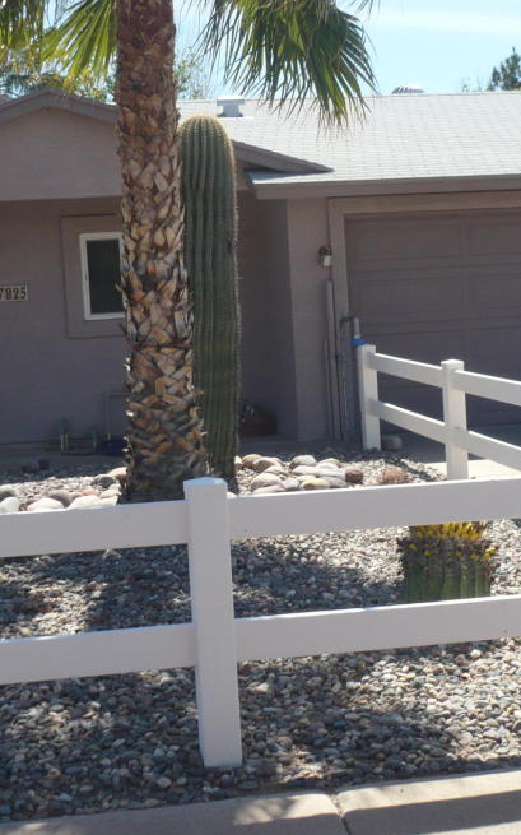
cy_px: 351
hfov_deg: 22.4
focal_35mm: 58
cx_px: 255
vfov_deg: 35.0
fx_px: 1319
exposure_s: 1/160
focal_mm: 5.8
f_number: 8
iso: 100
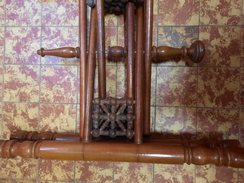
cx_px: 122
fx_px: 176
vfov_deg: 54.9
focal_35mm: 25
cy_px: 92
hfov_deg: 69.4
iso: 640
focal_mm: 4.6
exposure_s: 1/25
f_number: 2
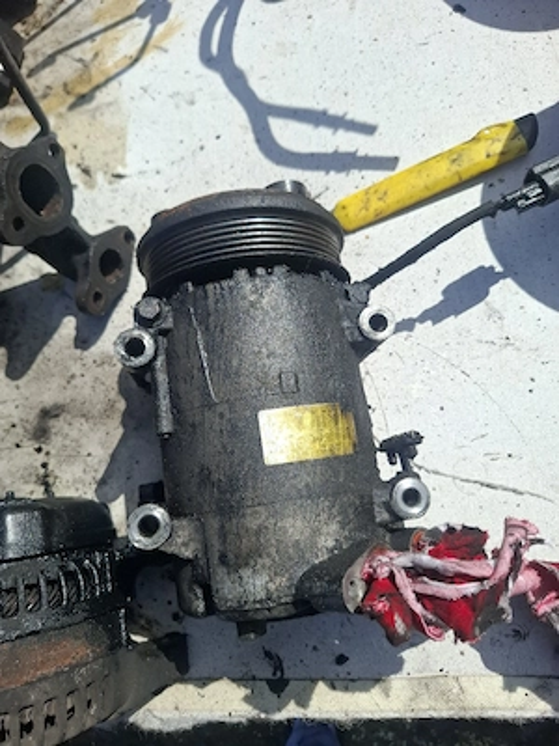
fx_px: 495
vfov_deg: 73.9
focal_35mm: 23
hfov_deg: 58.9
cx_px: 280
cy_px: 373
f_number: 1.8
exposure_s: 1/2500
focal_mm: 5.54
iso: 50
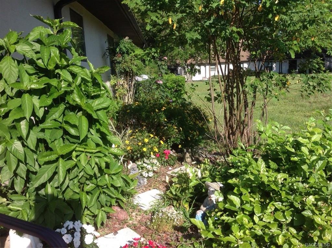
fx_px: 335
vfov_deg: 40.6
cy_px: 124
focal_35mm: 35
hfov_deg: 52.7
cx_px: 166
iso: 50
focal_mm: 4.28
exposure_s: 1/975
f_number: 2.4
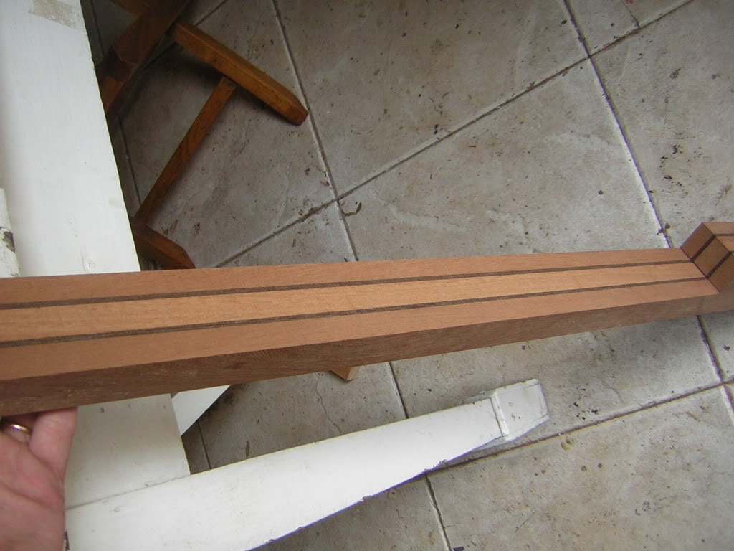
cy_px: 276
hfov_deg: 51.4
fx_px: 763
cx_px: 367
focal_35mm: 36
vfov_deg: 39.7
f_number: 2.6
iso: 50
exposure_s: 1/25
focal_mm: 4.7
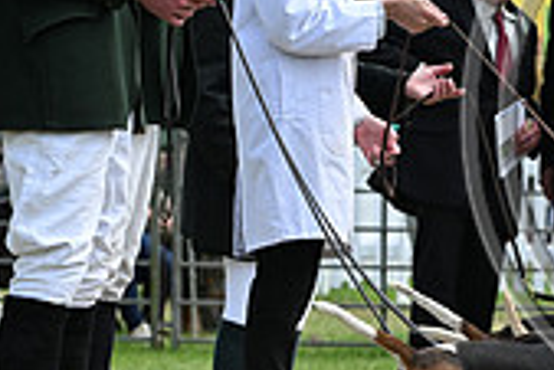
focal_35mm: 315
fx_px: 4852
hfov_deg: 6.5
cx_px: 764
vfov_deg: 4.4
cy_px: 74
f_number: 4.5
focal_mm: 92
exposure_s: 1/1000
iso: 250
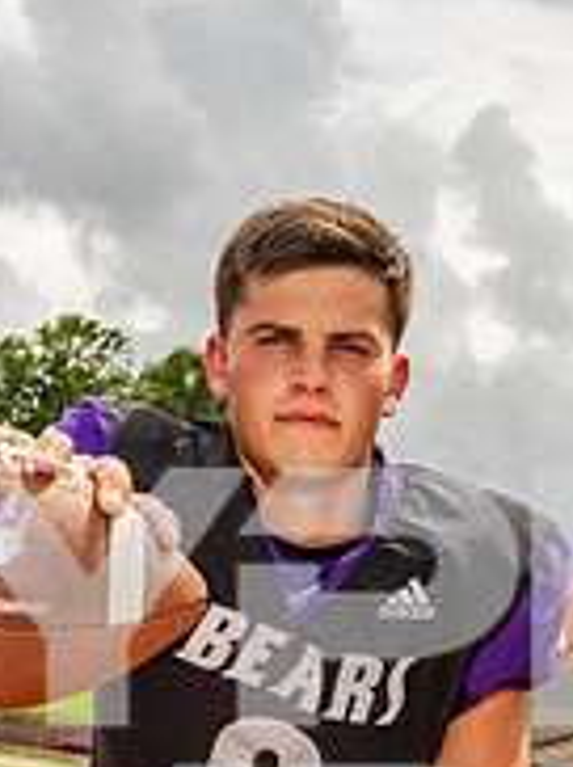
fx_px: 1947
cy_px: 898
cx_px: 198
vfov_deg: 20.9
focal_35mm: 88
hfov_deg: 16.7
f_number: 8
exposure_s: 1/160
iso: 100
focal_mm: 37
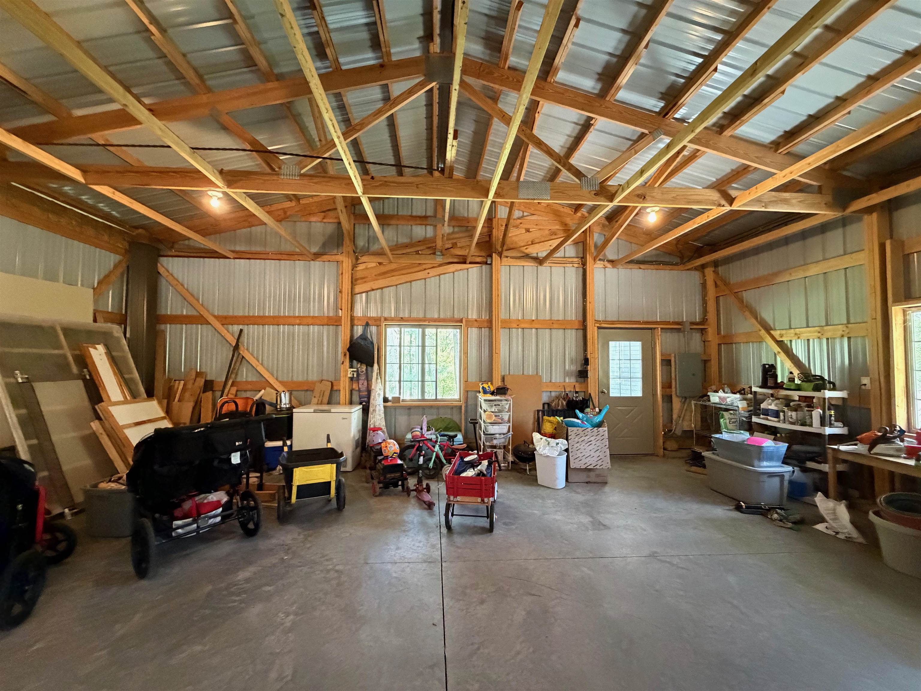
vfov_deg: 85.7
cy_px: 346
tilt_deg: +1.6
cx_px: 460
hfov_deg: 102.1
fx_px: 372
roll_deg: +0.2
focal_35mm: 14
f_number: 2.2
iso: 1000
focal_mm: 2.22
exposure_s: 1/60
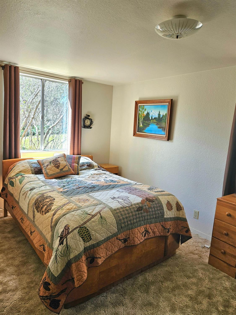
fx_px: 209
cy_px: 158
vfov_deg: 73.9
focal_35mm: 23
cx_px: 118
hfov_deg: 58.9
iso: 100
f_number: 1.8
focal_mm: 5.4
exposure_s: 1/182
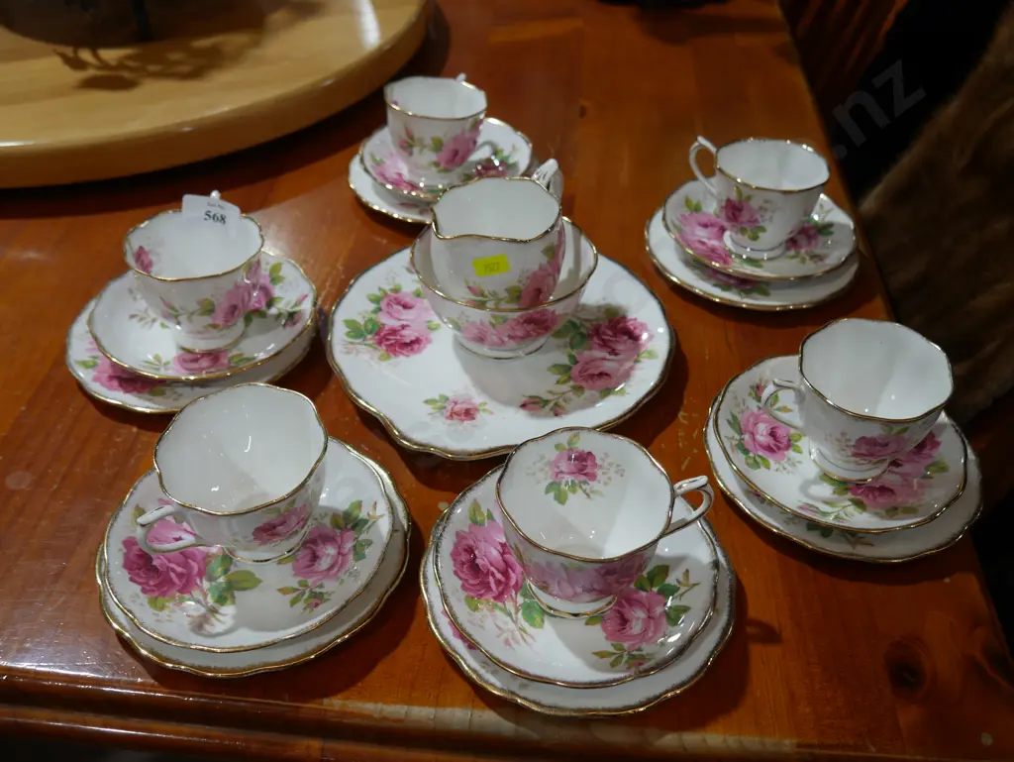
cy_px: 381
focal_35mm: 32
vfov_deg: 44.2
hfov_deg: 56.8
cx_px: 507
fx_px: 938
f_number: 3.6
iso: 200
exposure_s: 1/100
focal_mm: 16
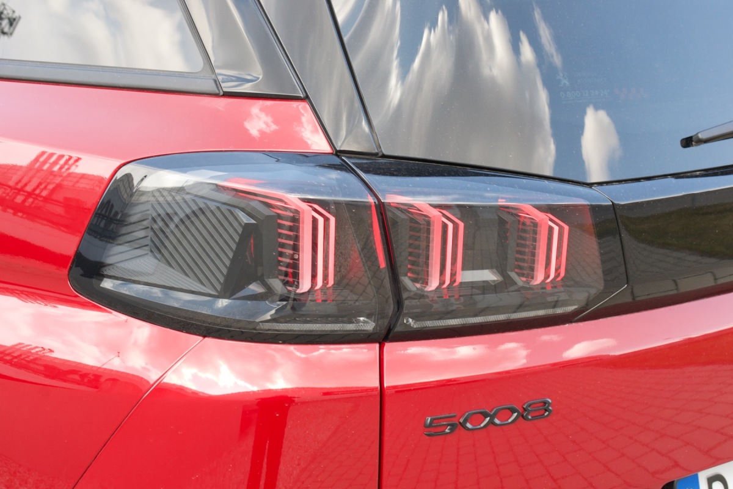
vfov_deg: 16.6
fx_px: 1680
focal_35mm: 82
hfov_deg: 24.6
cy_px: 244
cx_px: 366
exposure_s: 1/80
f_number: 8
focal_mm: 55
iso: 400
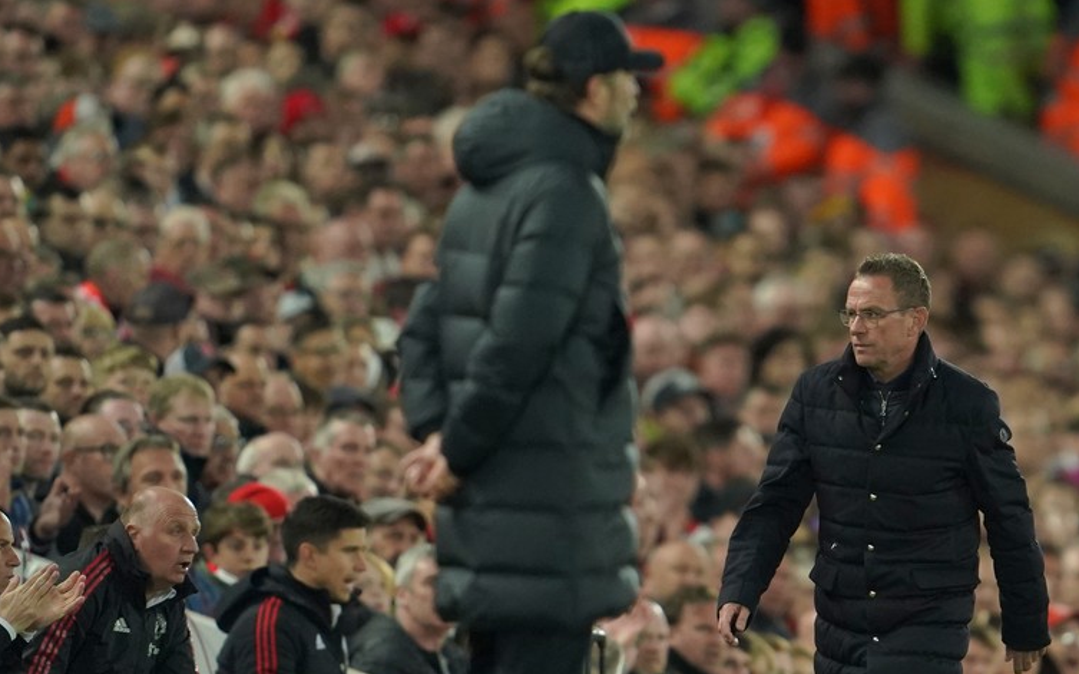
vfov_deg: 1.9
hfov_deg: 3.1
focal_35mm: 677
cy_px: 457
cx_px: 731
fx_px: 19901
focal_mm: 400
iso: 4000
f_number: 2.8
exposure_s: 1/2500
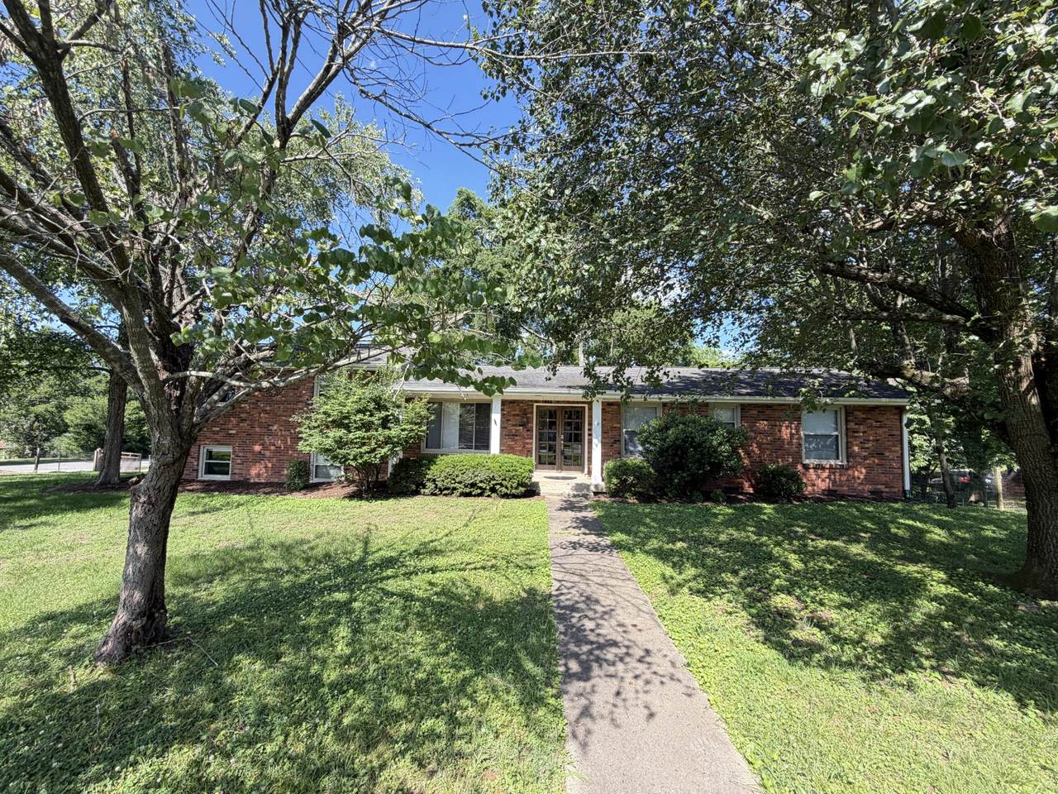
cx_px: 529
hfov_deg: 102.1
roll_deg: -0.6
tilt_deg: +3.3
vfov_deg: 85.7
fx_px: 428
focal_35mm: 14
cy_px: 397
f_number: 2.2
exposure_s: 1/217
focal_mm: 2.22
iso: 40
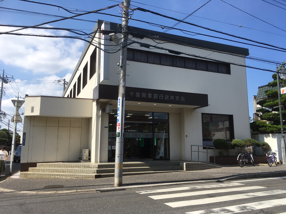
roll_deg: -1.2
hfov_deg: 61.7
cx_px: 143
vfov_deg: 48.2
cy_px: 107
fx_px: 240
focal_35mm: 29
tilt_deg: +7.7
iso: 25
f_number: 2.2
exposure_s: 1/1282
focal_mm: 4.15
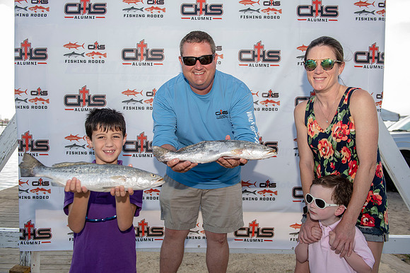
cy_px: 136
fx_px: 319
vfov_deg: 46.4
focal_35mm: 28
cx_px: 205
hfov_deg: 65.5
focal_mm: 28
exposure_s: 1/160
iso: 50
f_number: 5
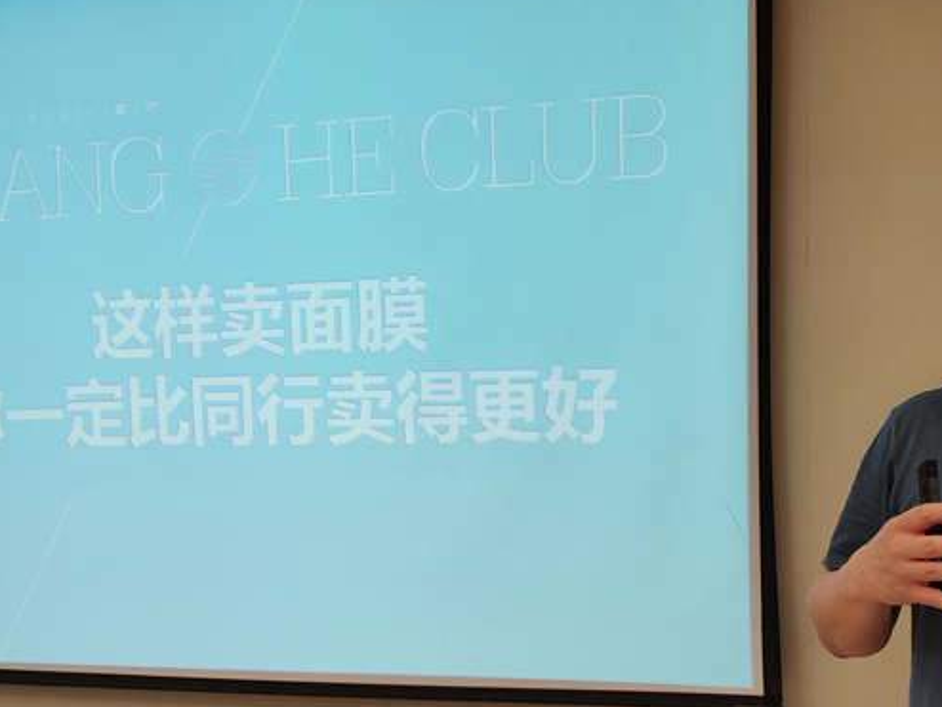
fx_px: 926
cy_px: 518
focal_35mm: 34
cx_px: 666
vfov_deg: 40.8
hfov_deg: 52.3
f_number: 1.8
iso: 134
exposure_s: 1/25
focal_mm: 4.22
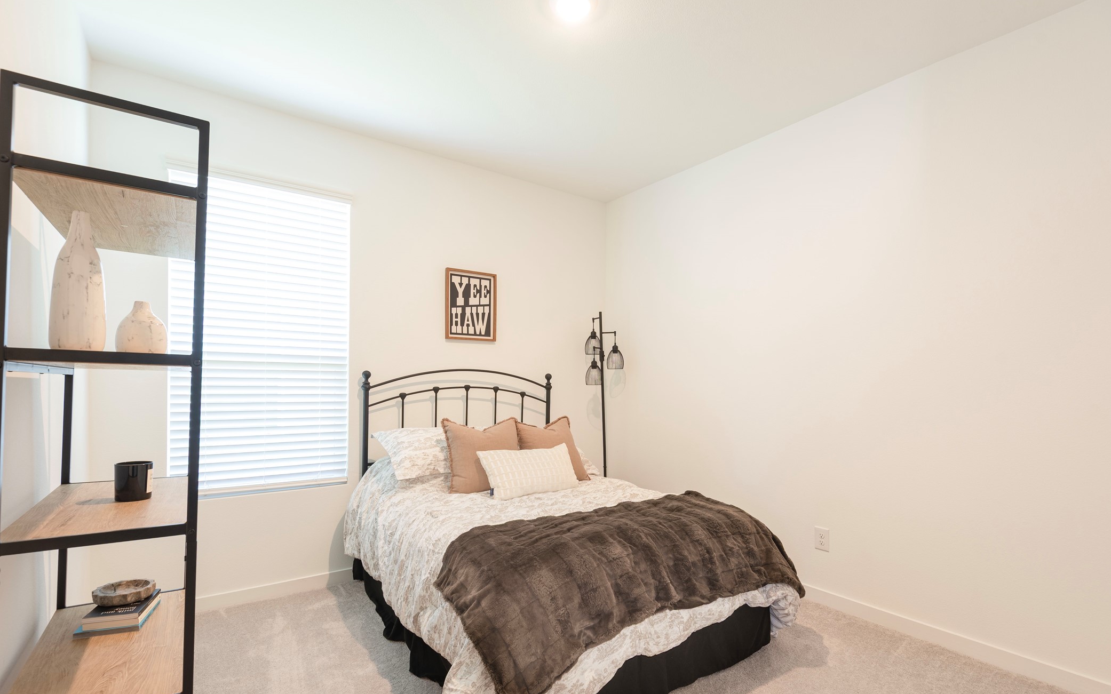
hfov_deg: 94.4
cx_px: 561
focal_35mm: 17
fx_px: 515
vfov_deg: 67.8
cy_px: 385
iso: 100
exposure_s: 1/1.25
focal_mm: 16
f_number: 7.1
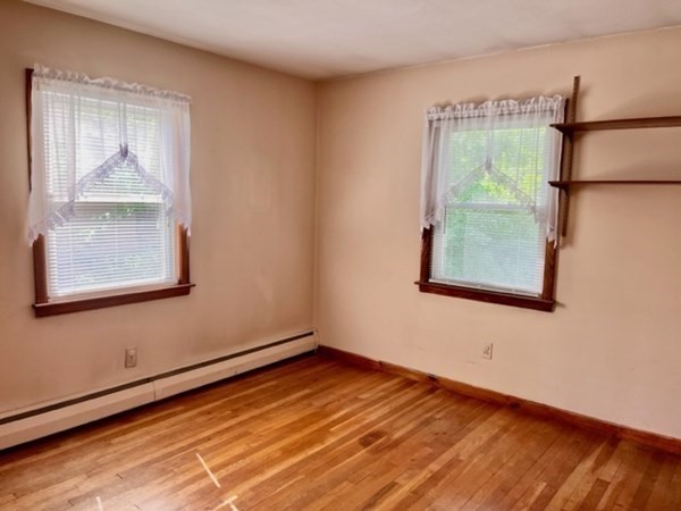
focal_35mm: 26
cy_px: 256
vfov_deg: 53.1
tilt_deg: -6.9
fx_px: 511
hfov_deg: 67.3
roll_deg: -1.1
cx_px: 340
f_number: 1.6
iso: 80
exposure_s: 1/121
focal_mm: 5.1
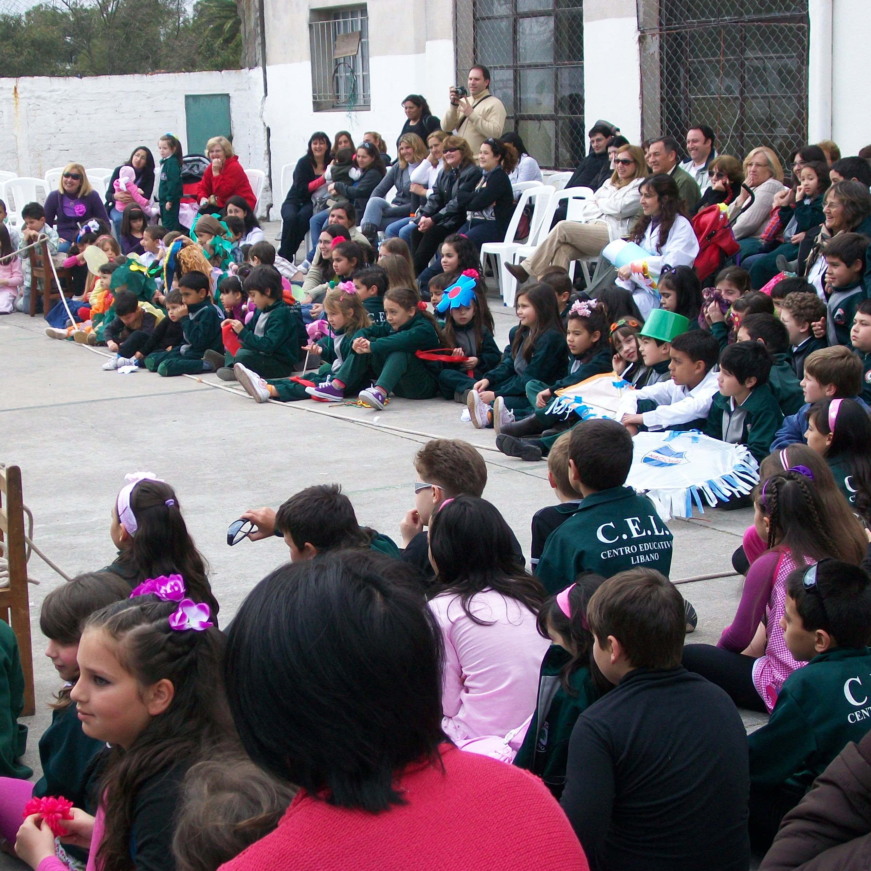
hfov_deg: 25.7
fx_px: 1907
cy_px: 434
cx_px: 383
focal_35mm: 67
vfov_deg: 25.7
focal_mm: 9.4
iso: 64
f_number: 3.3
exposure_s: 1/250
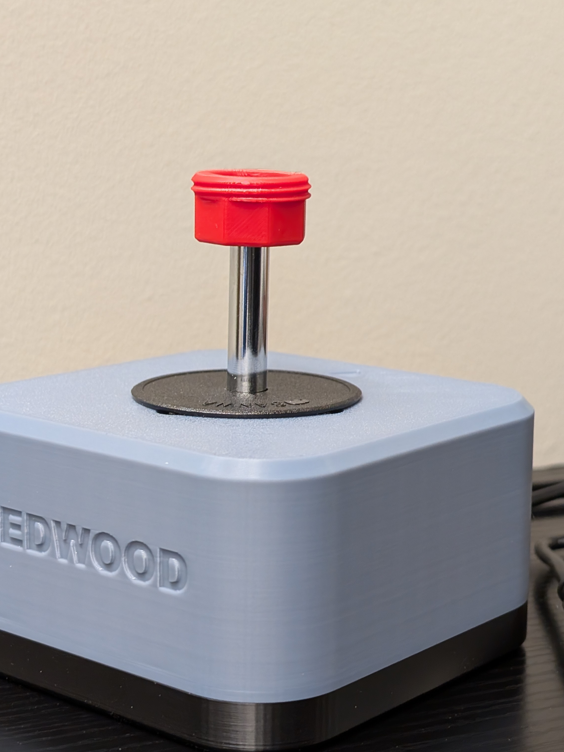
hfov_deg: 22.3
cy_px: 379
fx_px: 1434
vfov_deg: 29.4
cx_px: 290
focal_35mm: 66
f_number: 1.68
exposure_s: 1/30
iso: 190
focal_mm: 6.9
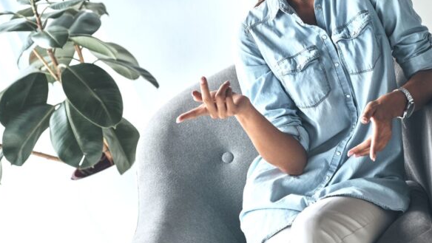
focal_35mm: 101
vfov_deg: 12.0
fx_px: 1157
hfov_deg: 20.8
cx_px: 374
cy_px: 61
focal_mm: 55
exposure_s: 1/160
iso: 400
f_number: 3.5
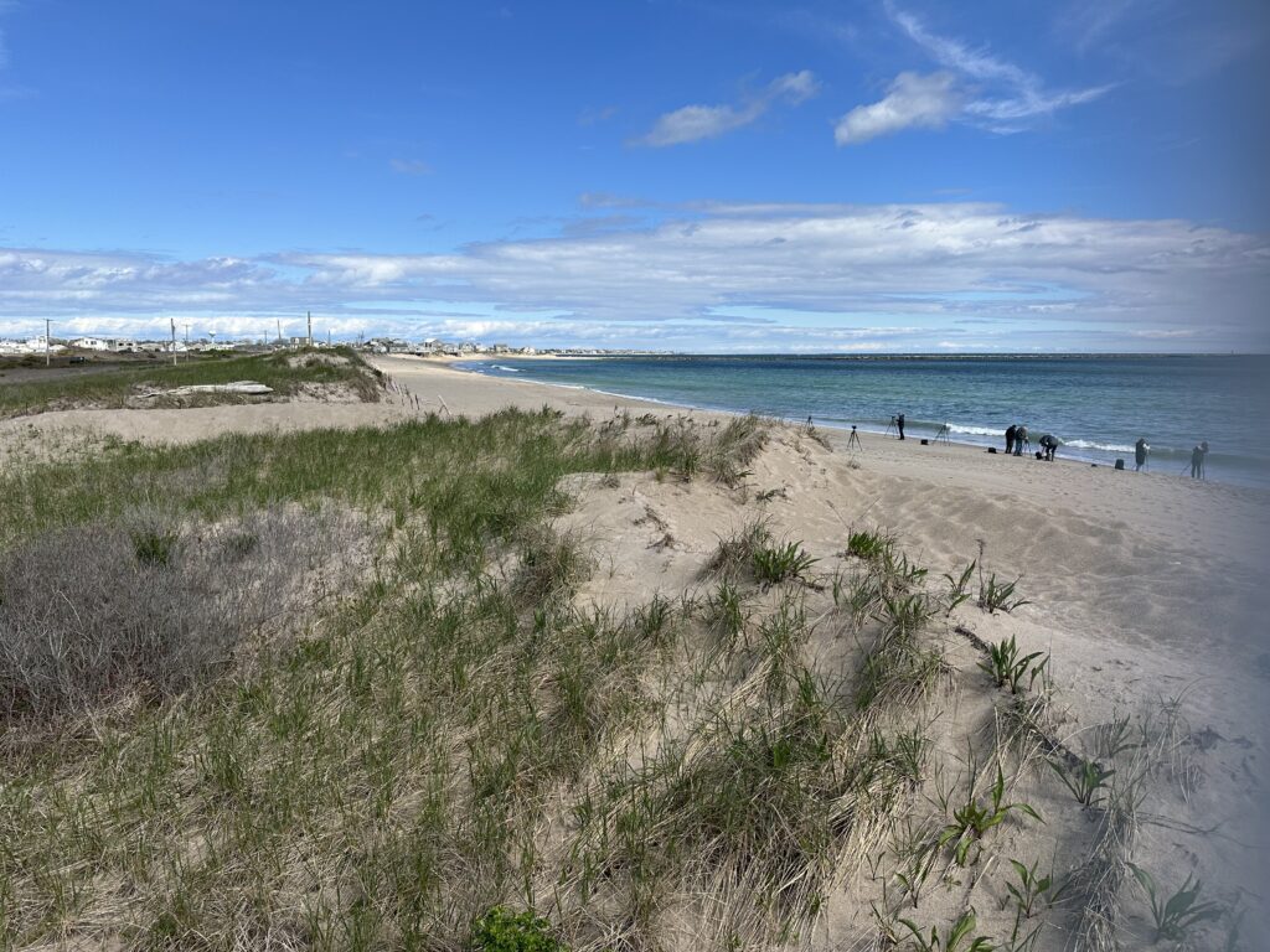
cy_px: 476
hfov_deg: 71.6
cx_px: 635
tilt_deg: -8.1
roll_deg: -0.2
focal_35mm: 24
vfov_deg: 56.8
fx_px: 881
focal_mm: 6.86
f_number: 1.78
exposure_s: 1/5525
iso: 80
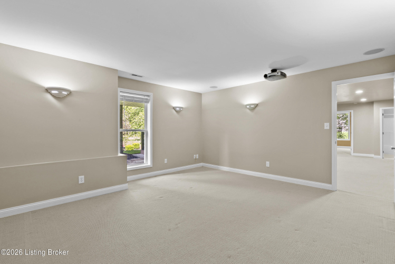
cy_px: 132
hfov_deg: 96.7
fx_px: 176
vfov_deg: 73.8
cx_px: 198
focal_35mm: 16
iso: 400
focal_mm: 16
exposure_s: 1/1.67
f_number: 11
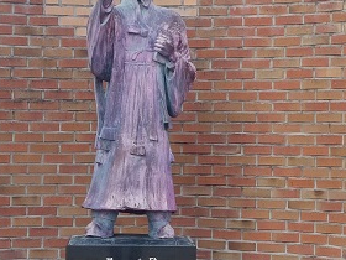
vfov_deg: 23.6
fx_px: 620
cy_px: 134
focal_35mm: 62
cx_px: 119
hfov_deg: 31.0
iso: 50
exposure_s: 1/1062
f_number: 1.8
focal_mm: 5.4
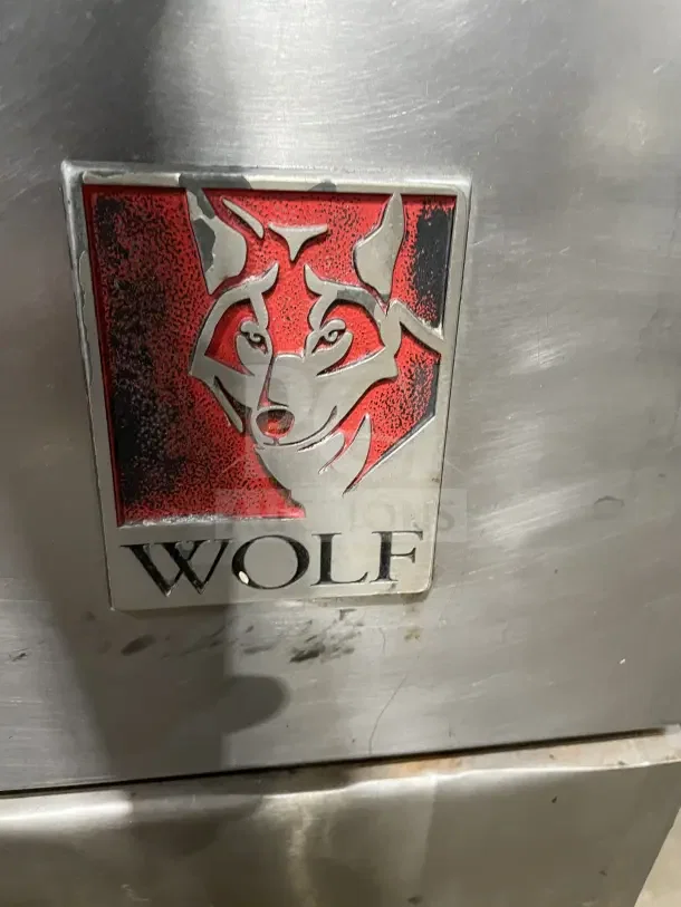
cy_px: 454
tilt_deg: -24.6
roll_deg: -1.7
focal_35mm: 26
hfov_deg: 53.1
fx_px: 682
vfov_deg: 67.3
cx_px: 340
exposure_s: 1/46
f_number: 1.6
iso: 500
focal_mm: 4.2
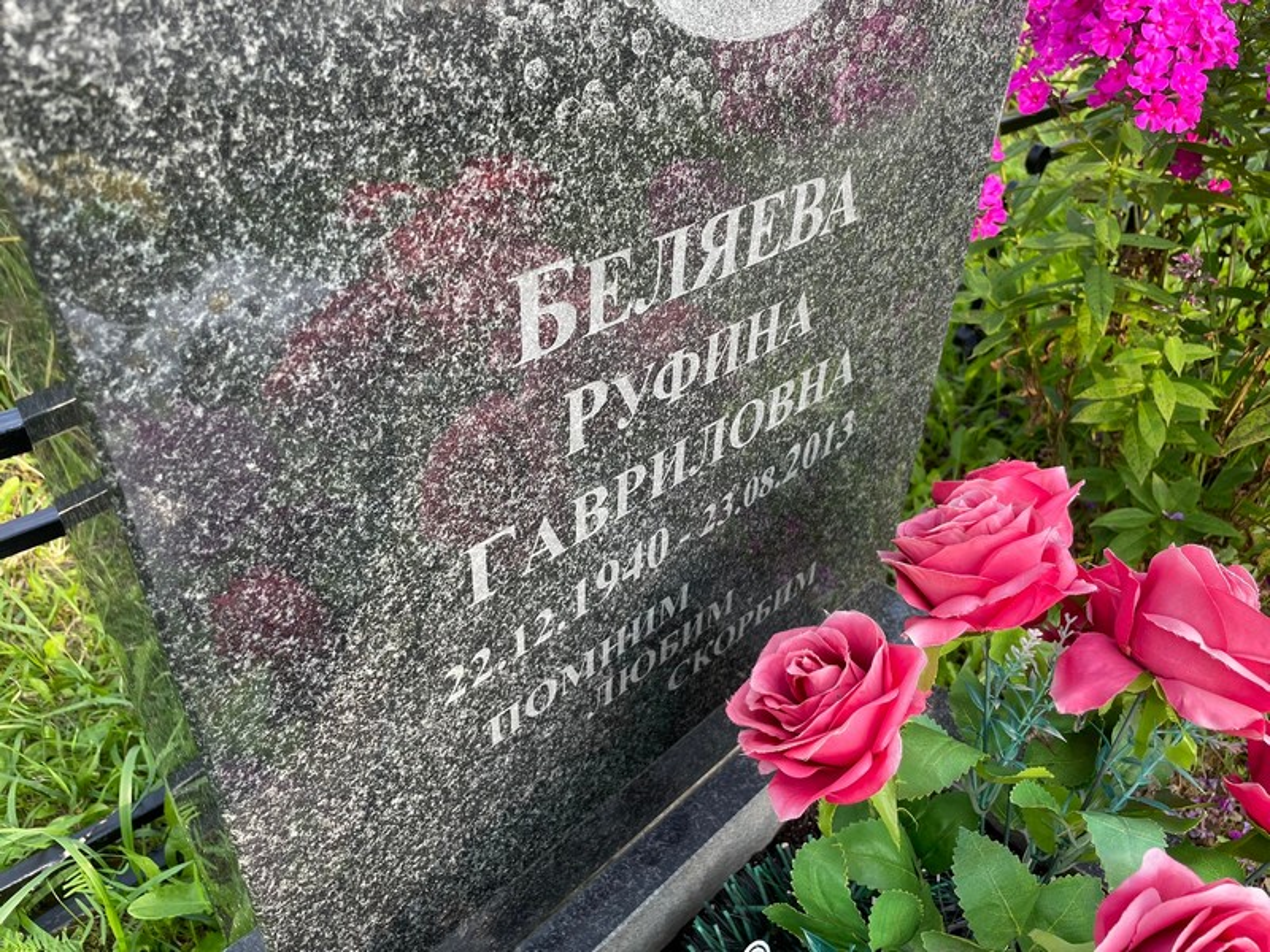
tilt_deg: -37.3
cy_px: 476
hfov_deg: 67.3
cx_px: 635
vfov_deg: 53.1
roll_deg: -3.8
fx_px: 954
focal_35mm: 26
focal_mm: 4.2
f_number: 1.6
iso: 32
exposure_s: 1/272
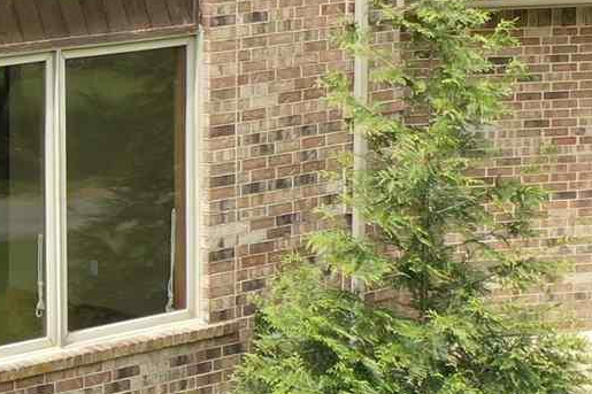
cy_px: -32
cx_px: -344
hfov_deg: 11.7
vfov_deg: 8.2
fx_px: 2745
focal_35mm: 167
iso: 100
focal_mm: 10.26
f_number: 3.2
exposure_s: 1/30
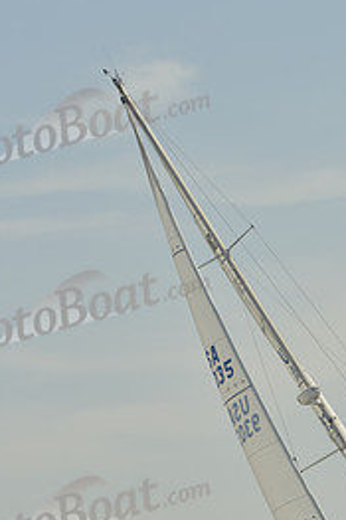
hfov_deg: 6.7
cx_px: 313
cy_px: 388
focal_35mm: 203
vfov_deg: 10.1
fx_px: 2930
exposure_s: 1/1250
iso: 200
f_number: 9
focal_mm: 92
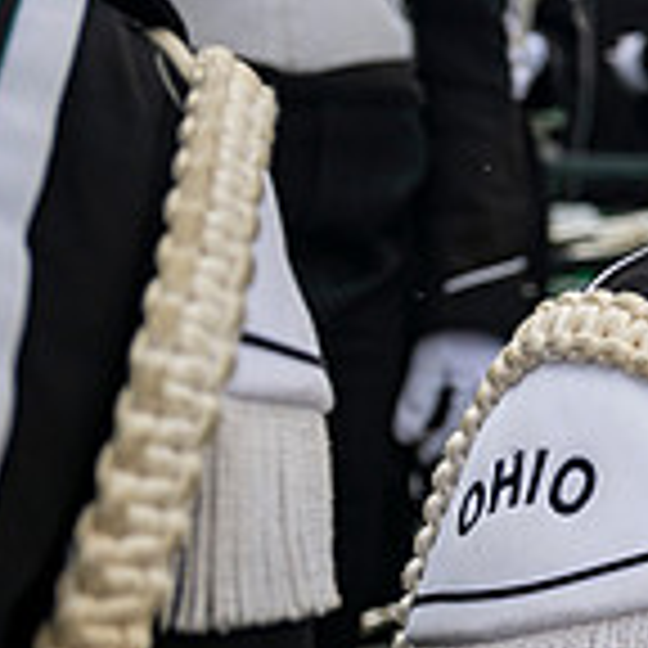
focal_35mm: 82
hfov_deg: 16.6
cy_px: 182
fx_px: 1737
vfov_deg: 21.0
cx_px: 1256
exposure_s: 1/500
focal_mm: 24
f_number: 2.8
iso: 160
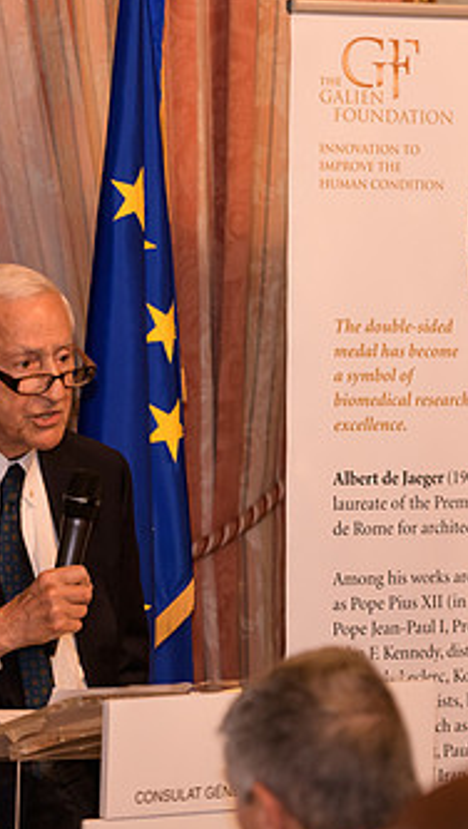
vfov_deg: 9.1
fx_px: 5214
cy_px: 387
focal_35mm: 237
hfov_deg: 5.1
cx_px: 144
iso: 1250
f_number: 3.2
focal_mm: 130
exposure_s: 1/100
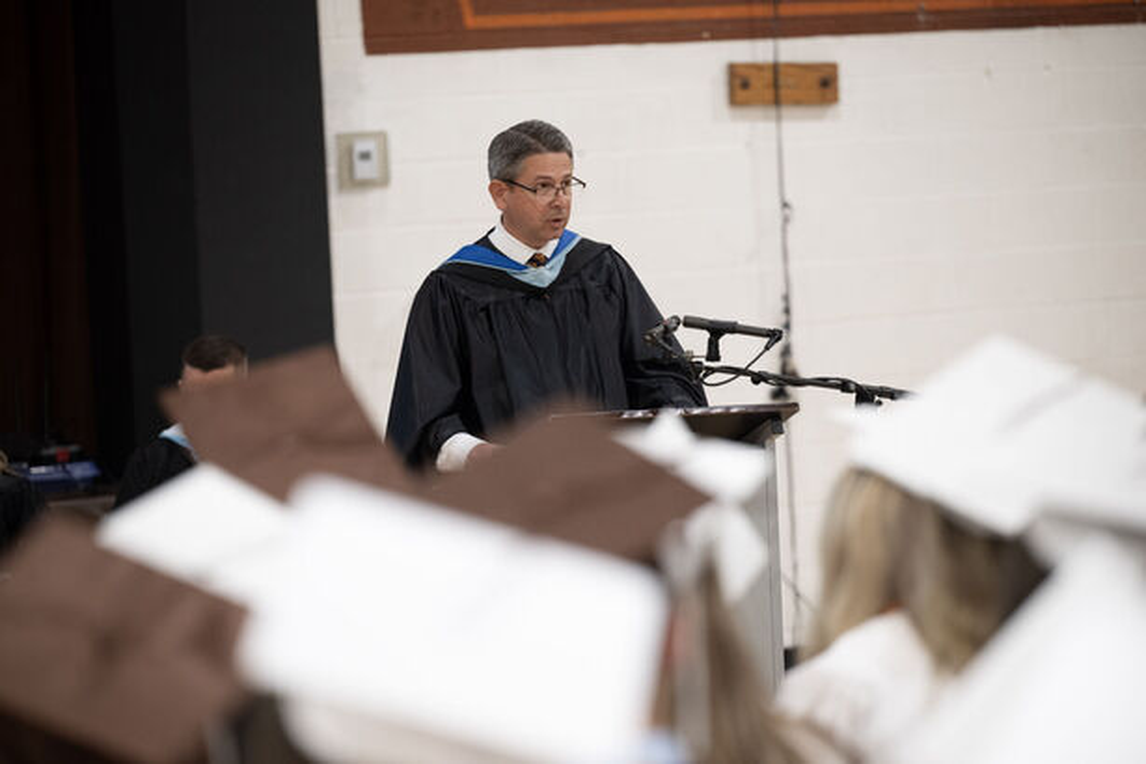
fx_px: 5093
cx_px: 573
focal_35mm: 160
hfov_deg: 12.8
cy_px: 382
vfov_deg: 8.6
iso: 1600
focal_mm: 160
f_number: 3.2
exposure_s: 1/100
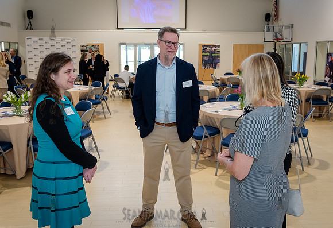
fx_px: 336
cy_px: 106
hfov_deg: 52.6
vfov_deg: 37.5
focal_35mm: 36
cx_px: 182
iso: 2500
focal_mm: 31
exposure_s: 1/250
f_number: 4.5
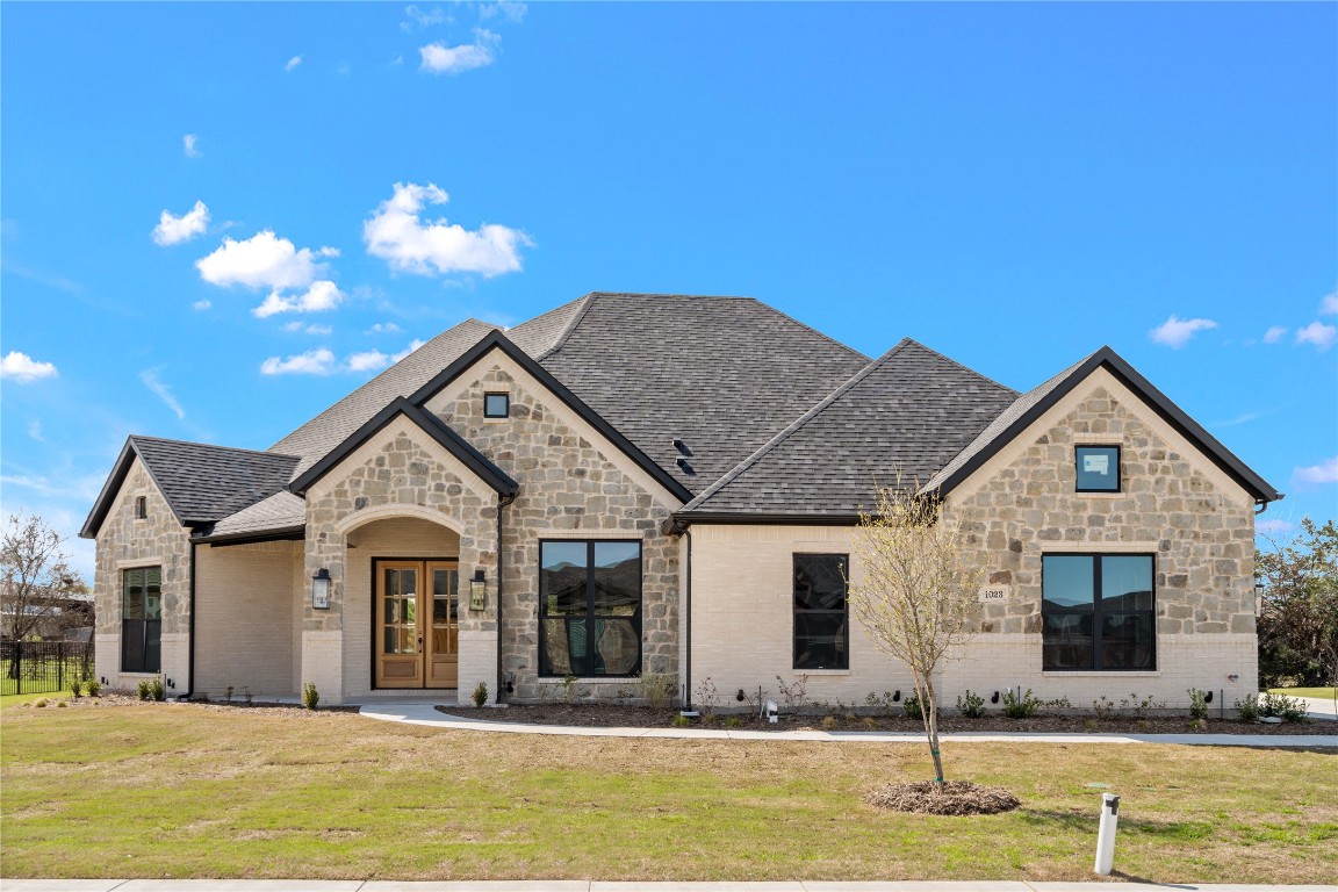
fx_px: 1226
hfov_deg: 57.2
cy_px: 446
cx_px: 669
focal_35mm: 33
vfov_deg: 40.0
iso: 100
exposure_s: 1/50
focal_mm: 33
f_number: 11
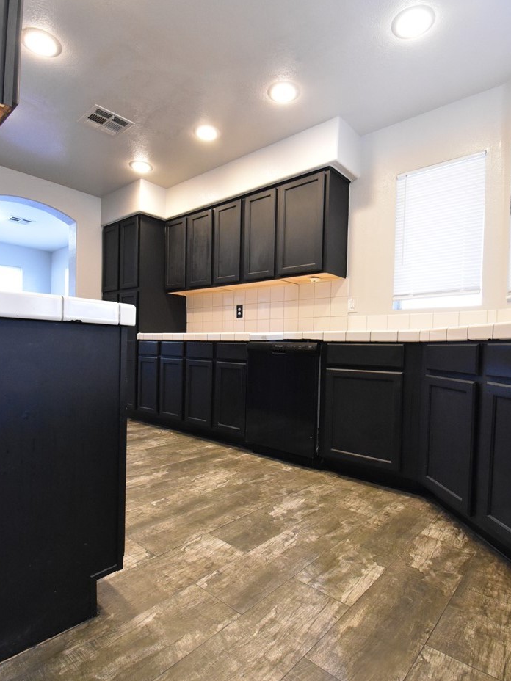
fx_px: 365
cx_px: 256
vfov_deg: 85.9
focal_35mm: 19
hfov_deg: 69.9
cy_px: 357
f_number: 8
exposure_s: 1/40
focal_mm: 11
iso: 4000
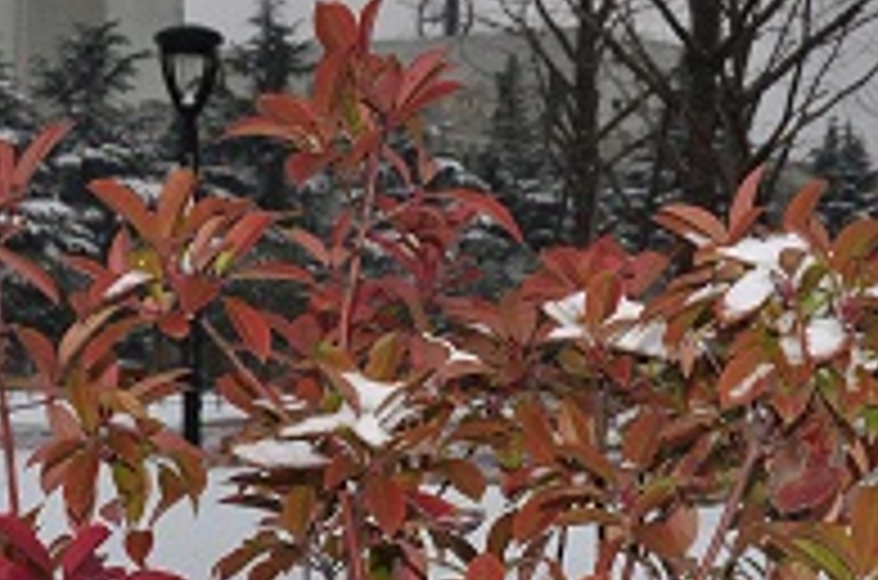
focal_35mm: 111
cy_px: 868
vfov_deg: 11.7
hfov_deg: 18.5
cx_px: 513
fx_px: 2701
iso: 200
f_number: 11
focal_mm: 24
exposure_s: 1/200
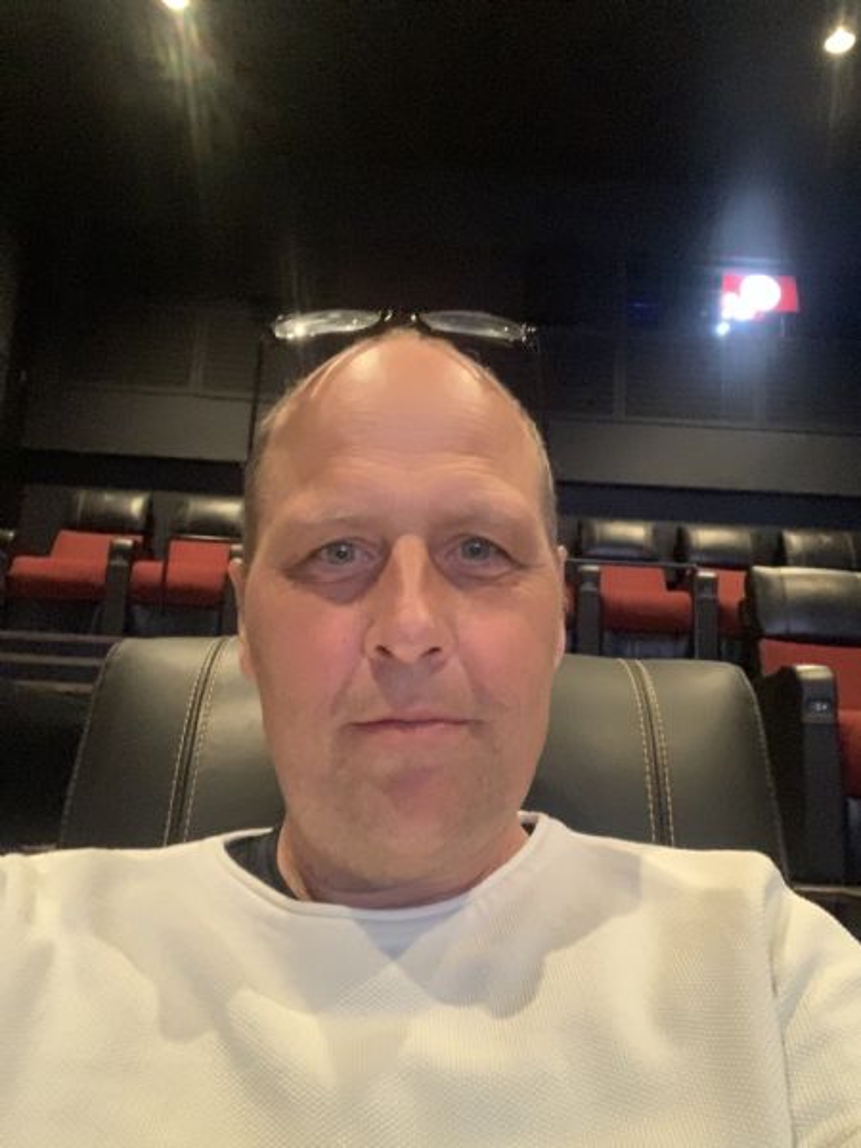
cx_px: 430
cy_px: 574
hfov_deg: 44.2
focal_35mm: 32
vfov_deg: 56.8
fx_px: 1061
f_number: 2.2
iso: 1000
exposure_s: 1/16
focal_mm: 2.87
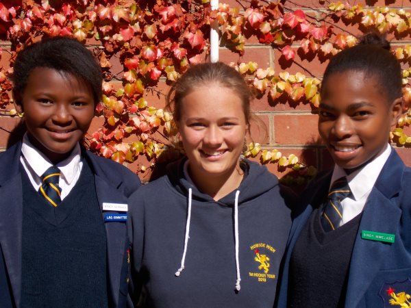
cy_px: 154
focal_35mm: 70
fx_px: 831
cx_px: 206
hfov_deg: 27.8
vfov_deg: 21.0
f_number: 4.2
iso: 80
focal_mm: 12.5
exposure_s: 1/640
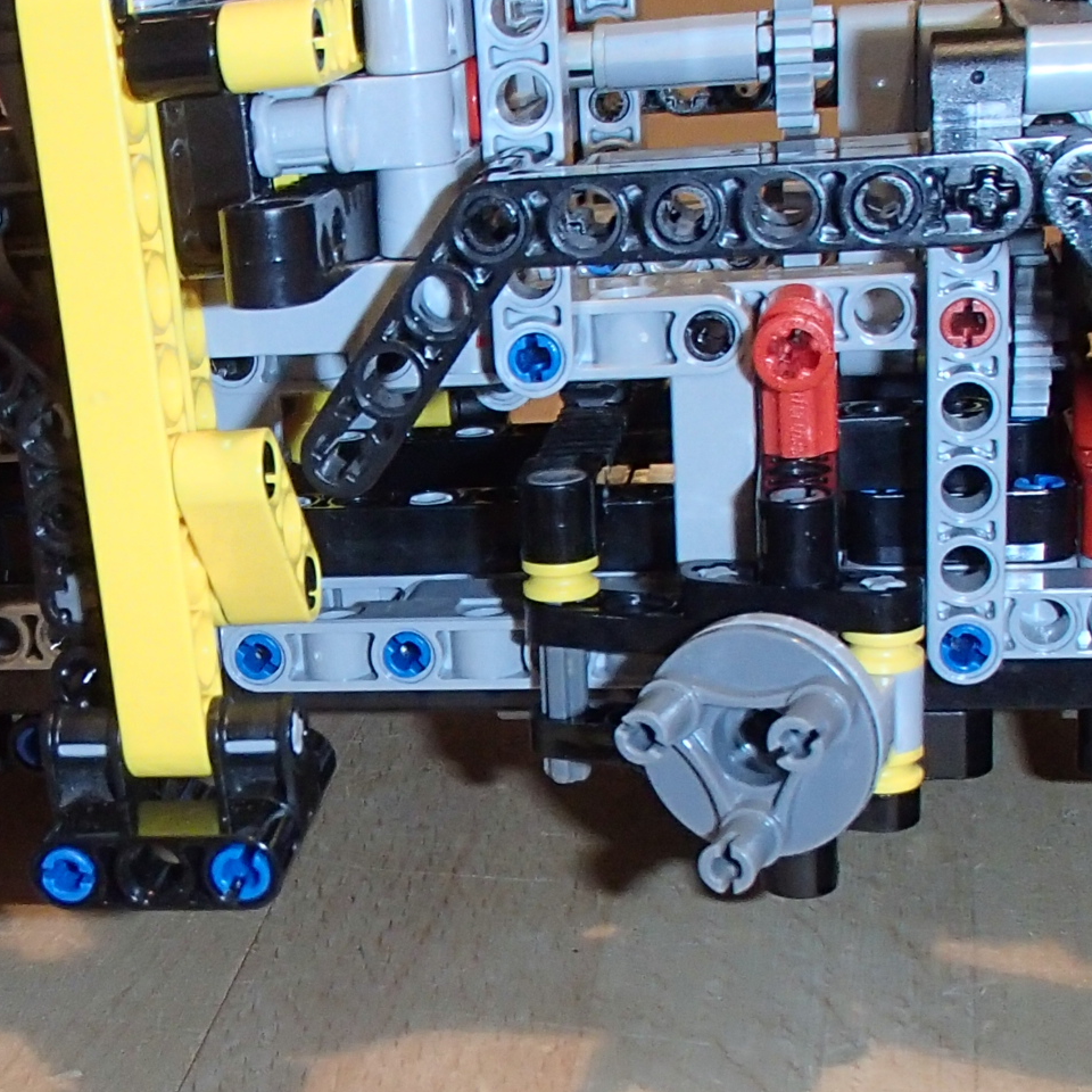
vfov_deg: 26.0
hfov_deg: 25.7
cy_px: 713
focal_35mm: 66
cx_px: 257
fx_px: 2356
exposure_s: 1/30
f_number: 3.9
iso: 400
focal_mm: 5
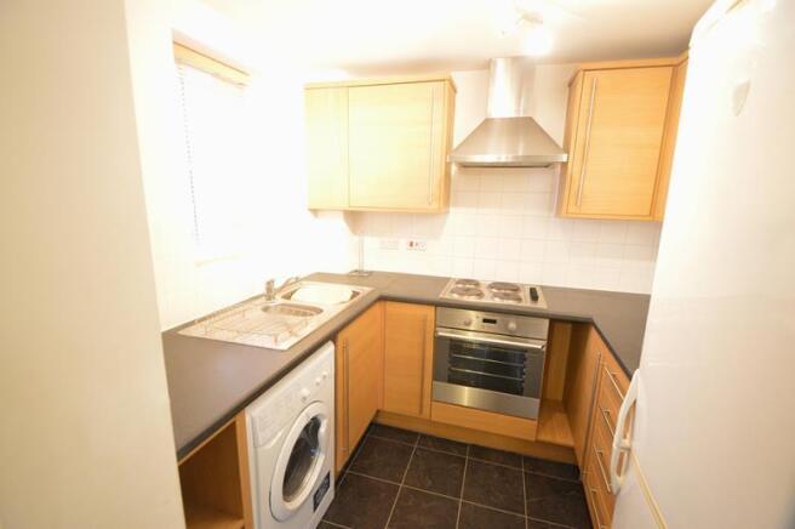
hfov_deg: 100.4
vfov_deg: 77.2
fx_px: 331
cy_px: 264
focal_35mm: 15
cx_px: 398
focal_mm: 10
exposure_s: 1/15
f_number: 3.5
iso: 2000
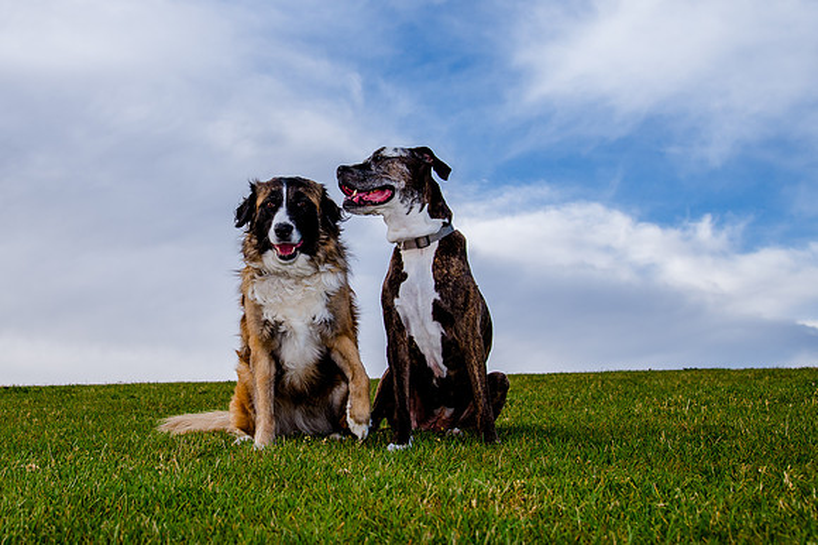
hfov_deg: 35.9
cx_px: 264
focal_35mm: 55
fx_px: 1248
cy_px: 241
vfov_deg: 24.6
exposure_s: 1/640
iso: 200
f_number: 5.6
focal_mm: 34
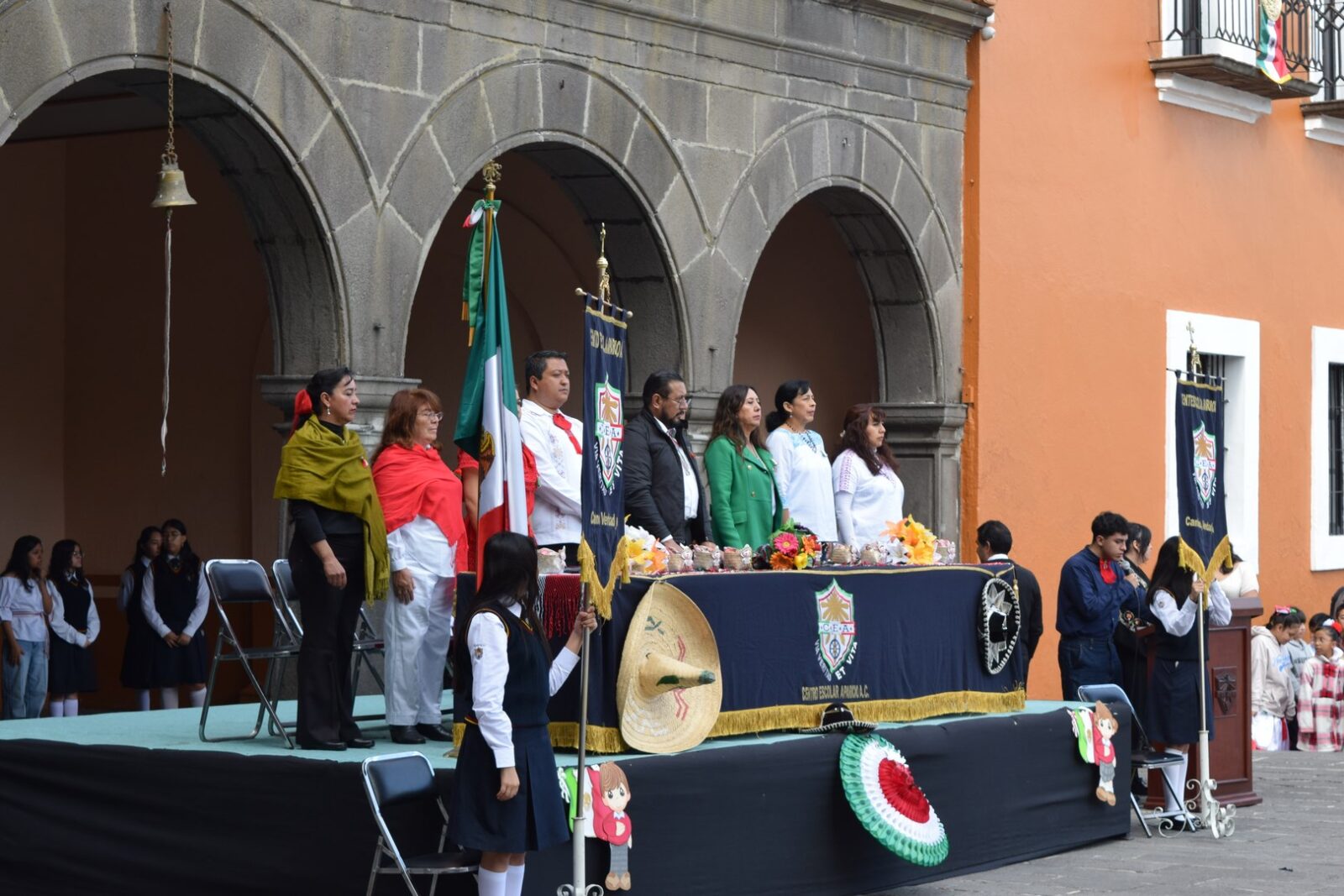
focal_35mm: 82
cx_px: 672
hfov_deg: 24.6
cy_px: 448
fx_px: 3080
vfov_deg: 16.6
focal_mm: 55
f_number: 8
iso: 400
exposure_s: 1/250
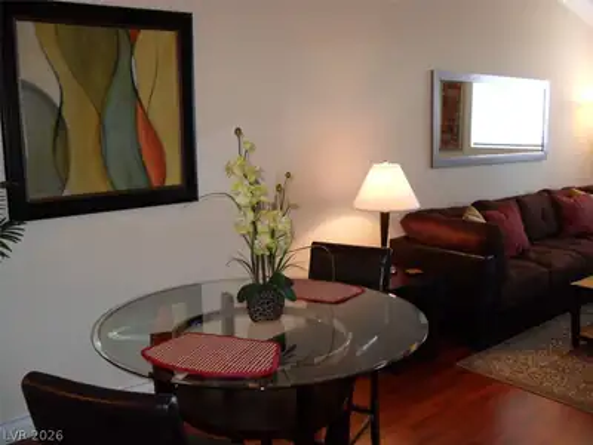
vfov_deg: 40.7
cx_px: 296
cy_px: 222
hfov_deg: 52.6
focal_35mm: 35
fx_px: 600
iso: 200
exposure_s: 1/45
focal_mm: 6.3
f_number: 3
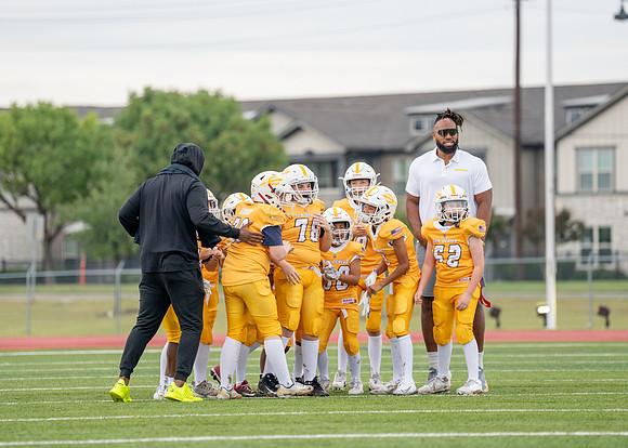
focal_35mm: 243
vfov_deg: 5.9
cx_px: 323
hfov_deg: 8.3
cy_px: 204
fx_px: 4328
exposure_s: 1/2000
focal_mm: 180
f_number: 2.8
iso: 500
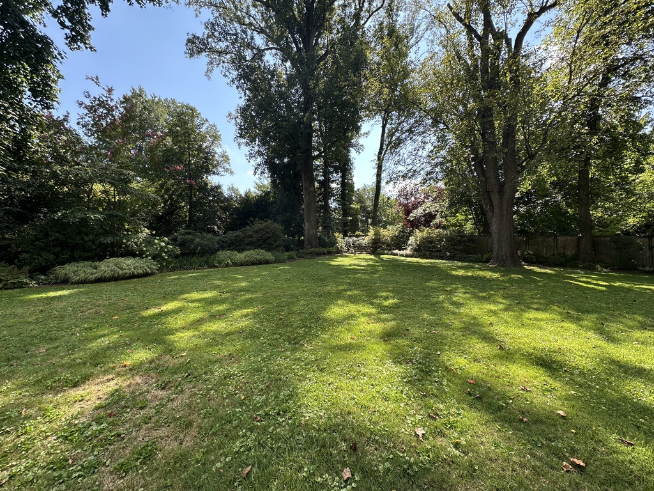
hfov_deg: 102.1
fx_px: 265
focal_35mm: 14
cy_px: 246
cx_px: 327
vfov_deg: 85.7
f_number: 2.2
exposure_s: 1/328
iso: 40
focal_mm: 2.22
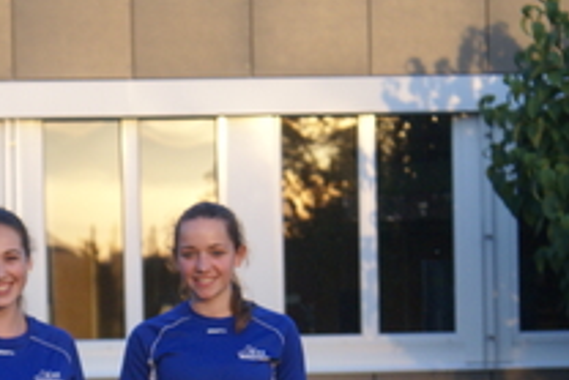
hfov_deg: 7.5
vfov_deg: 5.0
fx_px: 4318
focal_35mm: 273
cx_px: 126
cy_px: 422
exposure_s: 1/250
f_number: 5.6
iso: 250
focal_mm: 70
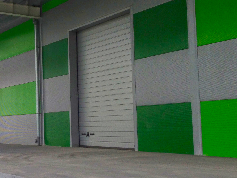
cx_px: 3
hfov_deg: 25.4
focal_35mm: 73
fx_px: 500
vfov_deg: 20.2
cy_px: 92
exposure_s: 1/467
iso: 50
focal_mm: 4.13
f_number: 2.4
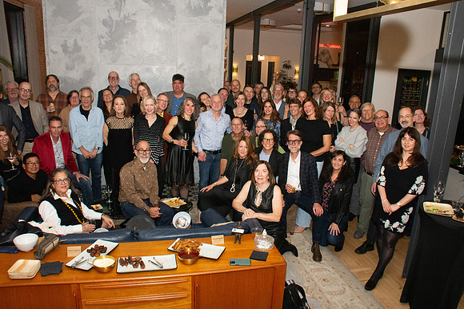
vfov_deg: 48.0
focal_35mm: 27
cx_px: 232
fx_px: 348
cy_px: 154
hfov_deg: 67.4
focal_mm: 18
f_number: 9
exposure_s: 1/125
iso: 5000
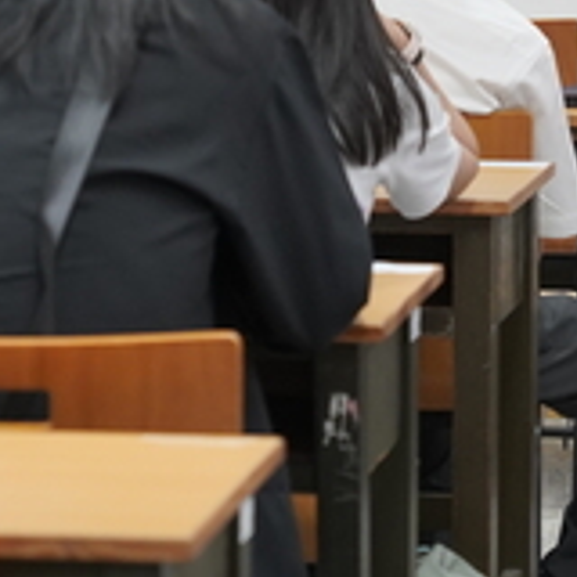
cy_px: -157
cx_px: 180
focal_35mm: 230
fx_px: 4337
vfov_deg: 7.5
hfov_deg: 7.6
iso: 2000
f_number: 4
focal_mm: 62
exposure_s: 1/160
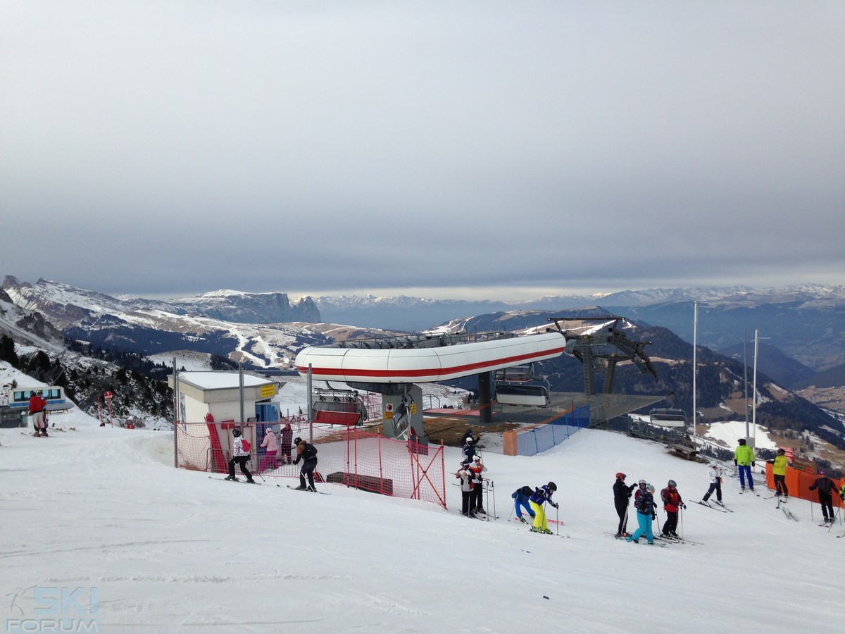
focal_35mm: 33
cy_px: 317
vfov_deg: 42.9
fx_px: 806
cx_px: 422
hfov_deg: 55.4
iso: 50
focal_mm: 4.12
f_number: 2.4
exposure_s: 1/2169
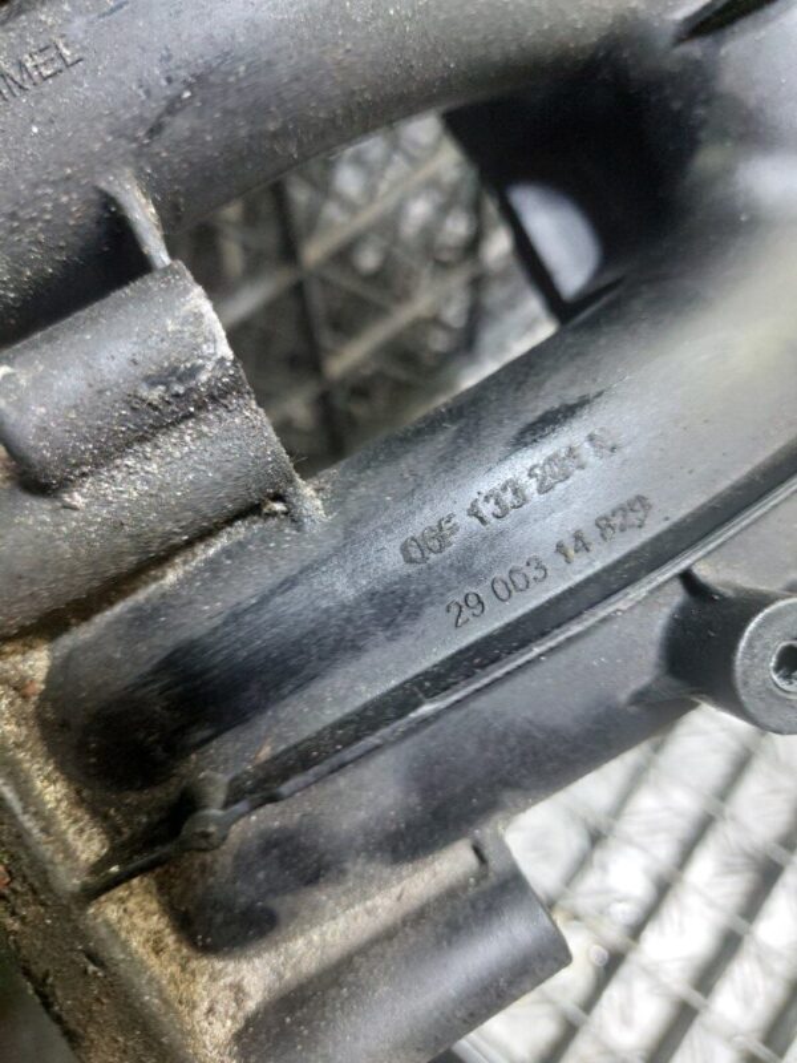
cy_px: 532
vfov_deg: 69.4
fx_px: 767
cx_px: 398
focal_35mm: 25
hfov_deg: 54.9
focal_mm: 5.23
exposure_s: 1/50
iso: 500
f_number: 1.8
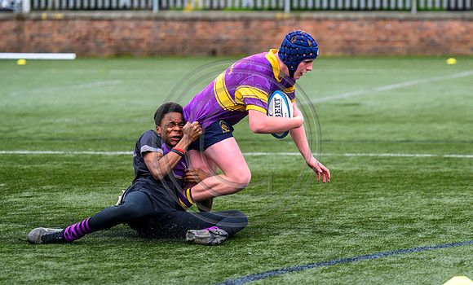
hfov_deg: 9.7
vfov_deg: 5.9
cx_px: 242
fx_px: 2774
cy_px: 151
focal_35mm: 217
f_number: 4
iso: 1000
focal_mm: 185
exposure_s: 1/1600
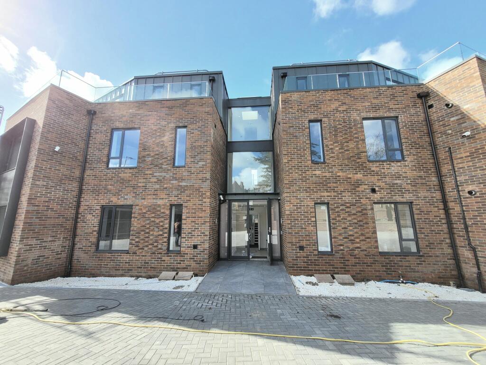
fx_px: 183
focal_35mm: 13
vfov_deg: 89.9
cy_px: 182
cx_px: 243
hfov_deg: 106.2
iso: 40
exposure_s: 1/667
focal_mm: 1.74
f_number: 2.2
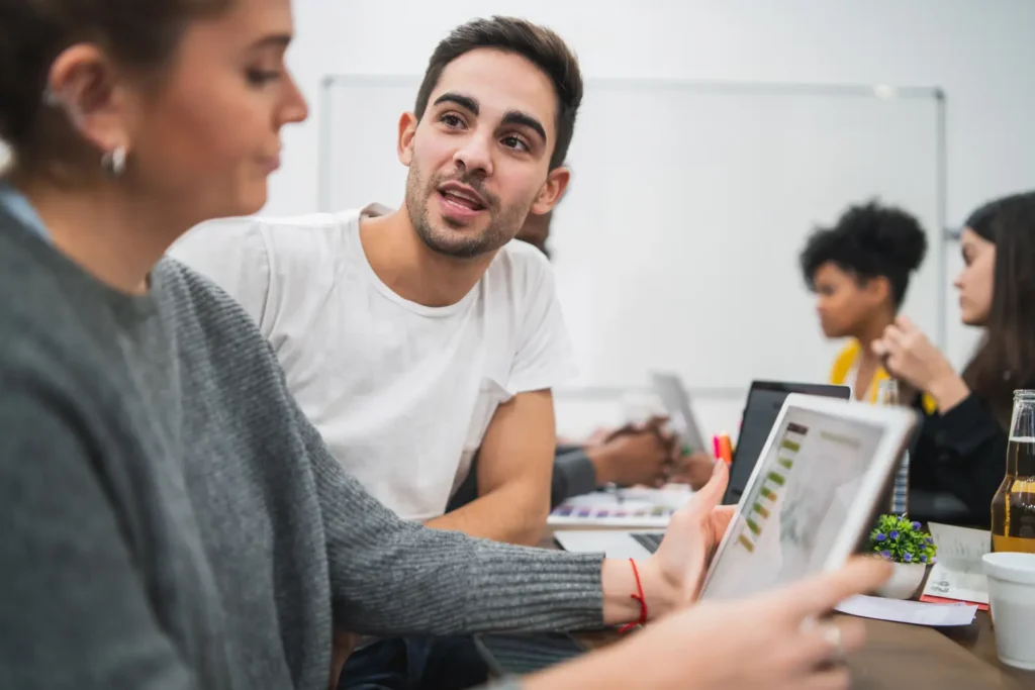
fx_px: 1006
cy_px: 345
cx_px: 518
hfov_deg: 54.4
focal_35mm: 35
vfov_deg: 37.9
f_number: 1.6
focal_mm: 35
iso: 100
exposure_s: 1/80
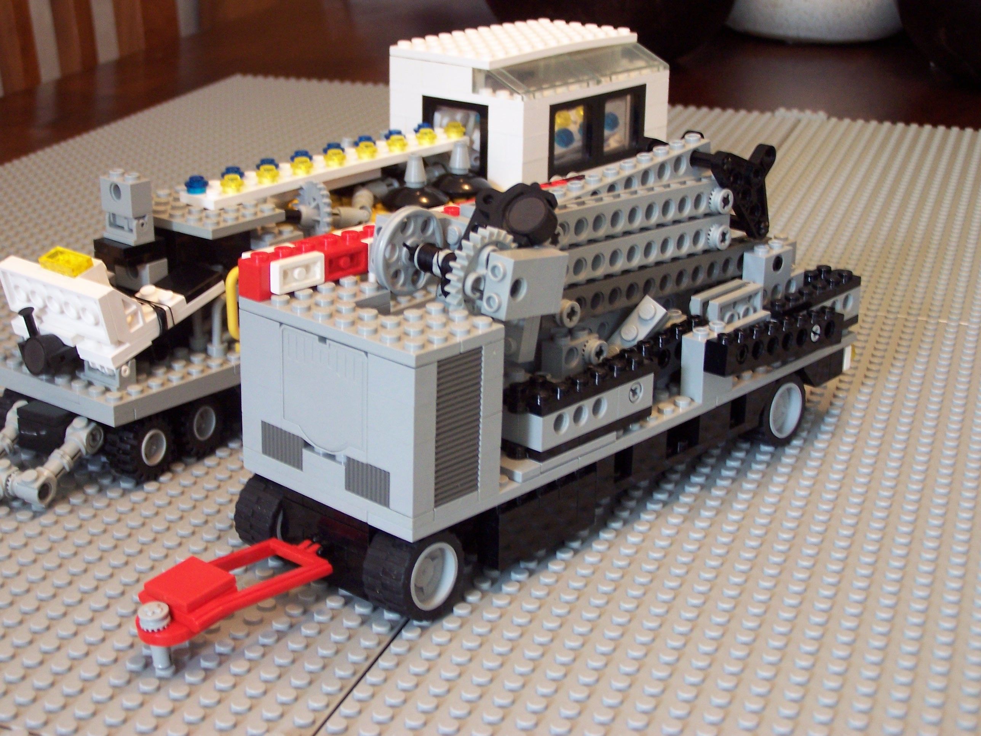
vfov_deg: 22.9
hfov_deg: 30.3
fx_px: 1814
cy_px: 368
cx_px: 490
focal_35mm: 64
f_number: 3.2
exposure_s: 1/20
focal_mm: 10.7
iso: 140
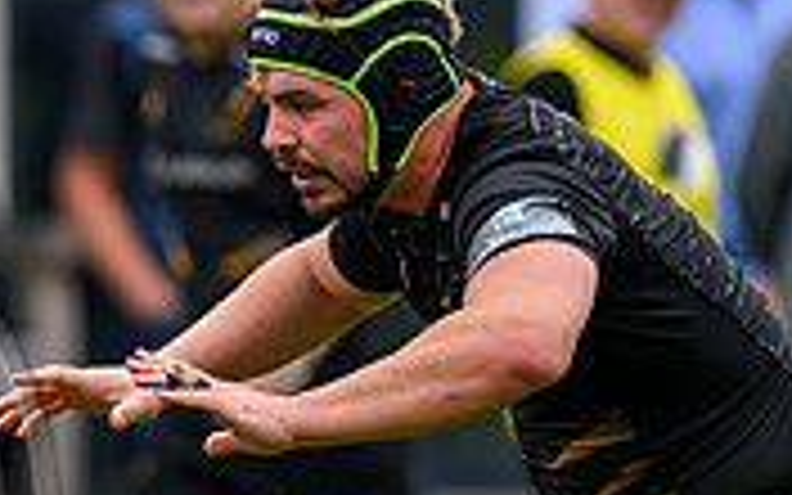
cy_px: 464
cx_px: -566
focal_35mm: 1522
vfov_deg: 0.9
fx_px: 32852
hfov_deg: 1.4
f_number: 3.5
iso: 500
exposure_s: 1/2000
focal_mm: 400
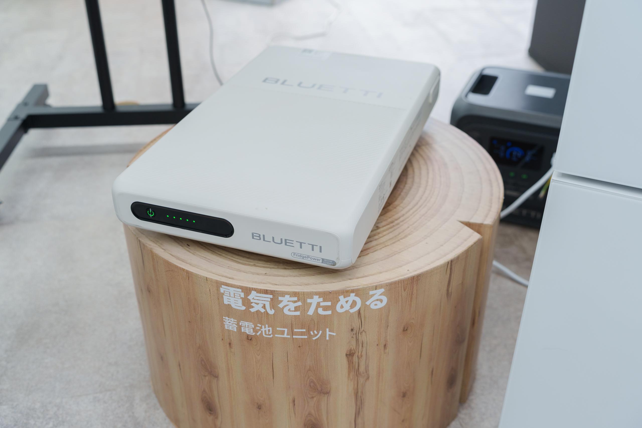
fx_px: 713
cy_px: 214
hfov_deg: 48.5
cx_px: 321
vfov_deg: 33.4
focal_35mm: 40
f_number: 4
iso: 400
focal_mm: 40
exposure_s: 1/100
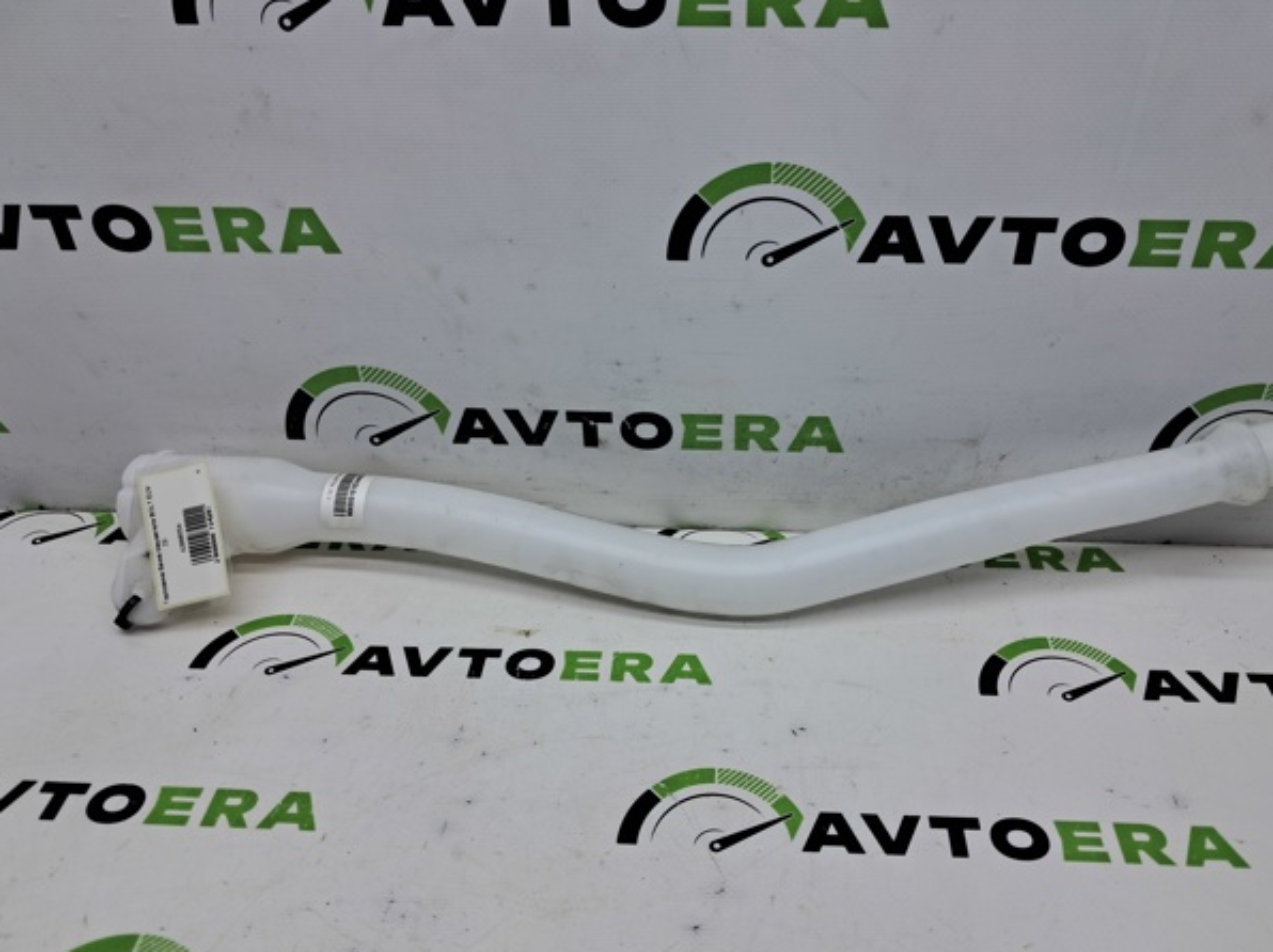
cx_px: 671
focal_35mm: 29
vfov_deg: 48.2
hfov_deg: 61.7
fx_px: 1066
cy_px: 481
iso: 50
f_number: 1.8
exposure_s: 1/100
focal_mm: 4
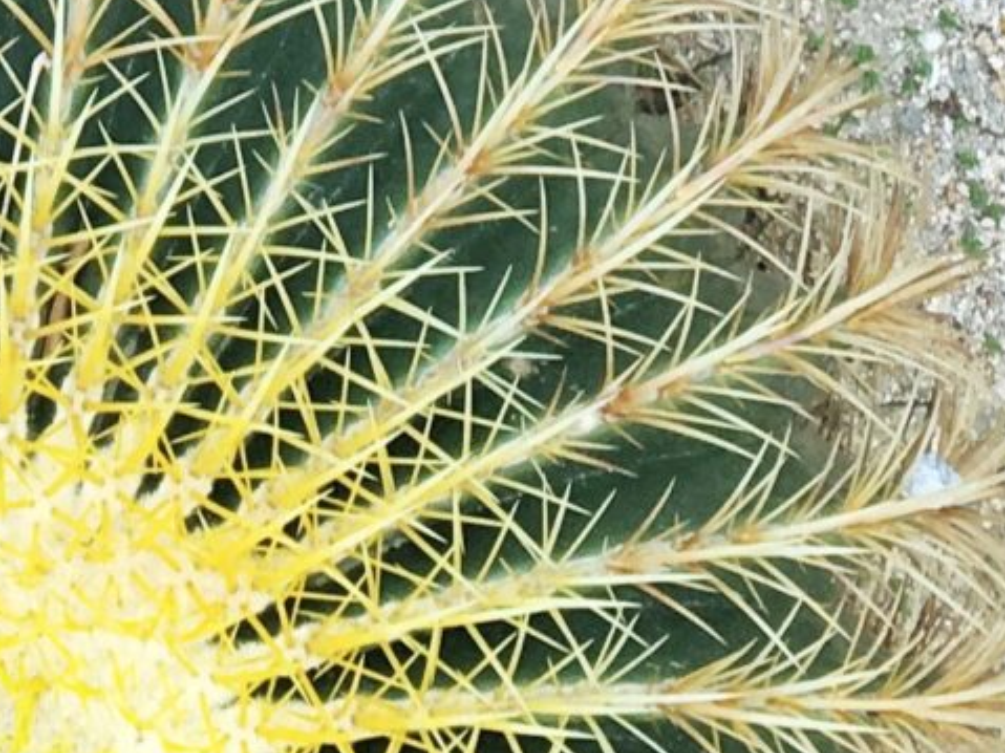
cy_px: -935
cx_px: -216
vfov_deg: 8.8
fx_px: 4499
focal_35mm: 155
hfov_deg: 12.4
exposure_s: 1/120
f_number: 2.2
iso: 32
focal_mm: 4.15
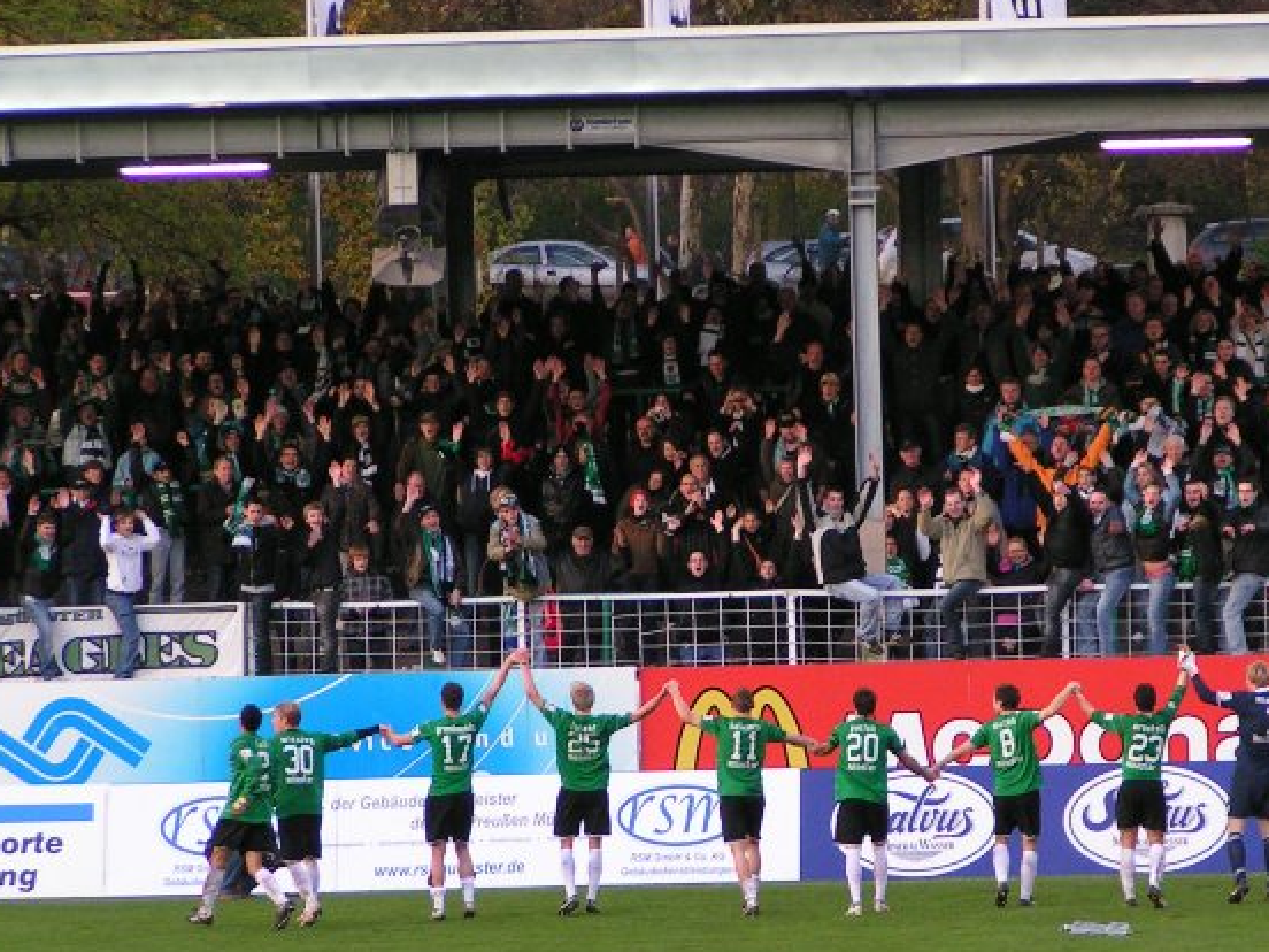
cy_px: 563
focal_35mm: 261
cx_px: 777
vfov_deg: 5.7
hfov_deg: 7.6
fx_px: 9568
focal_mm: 27.5
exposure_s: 1/200
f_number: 3.5
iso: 125
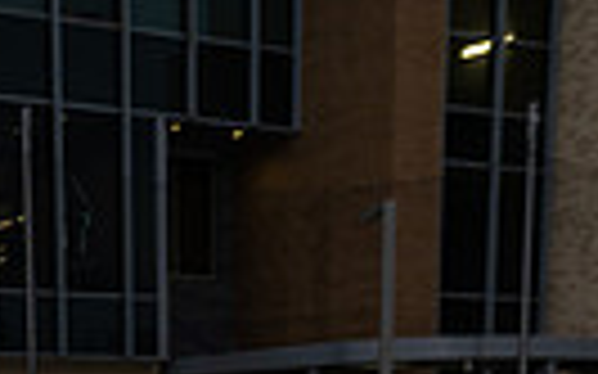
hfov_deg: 18.0
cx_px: 63
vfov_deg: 9.8
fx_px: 1857
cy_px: 973
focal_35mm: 114
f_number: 4.5
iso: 200
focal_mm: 33
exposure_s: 1/250
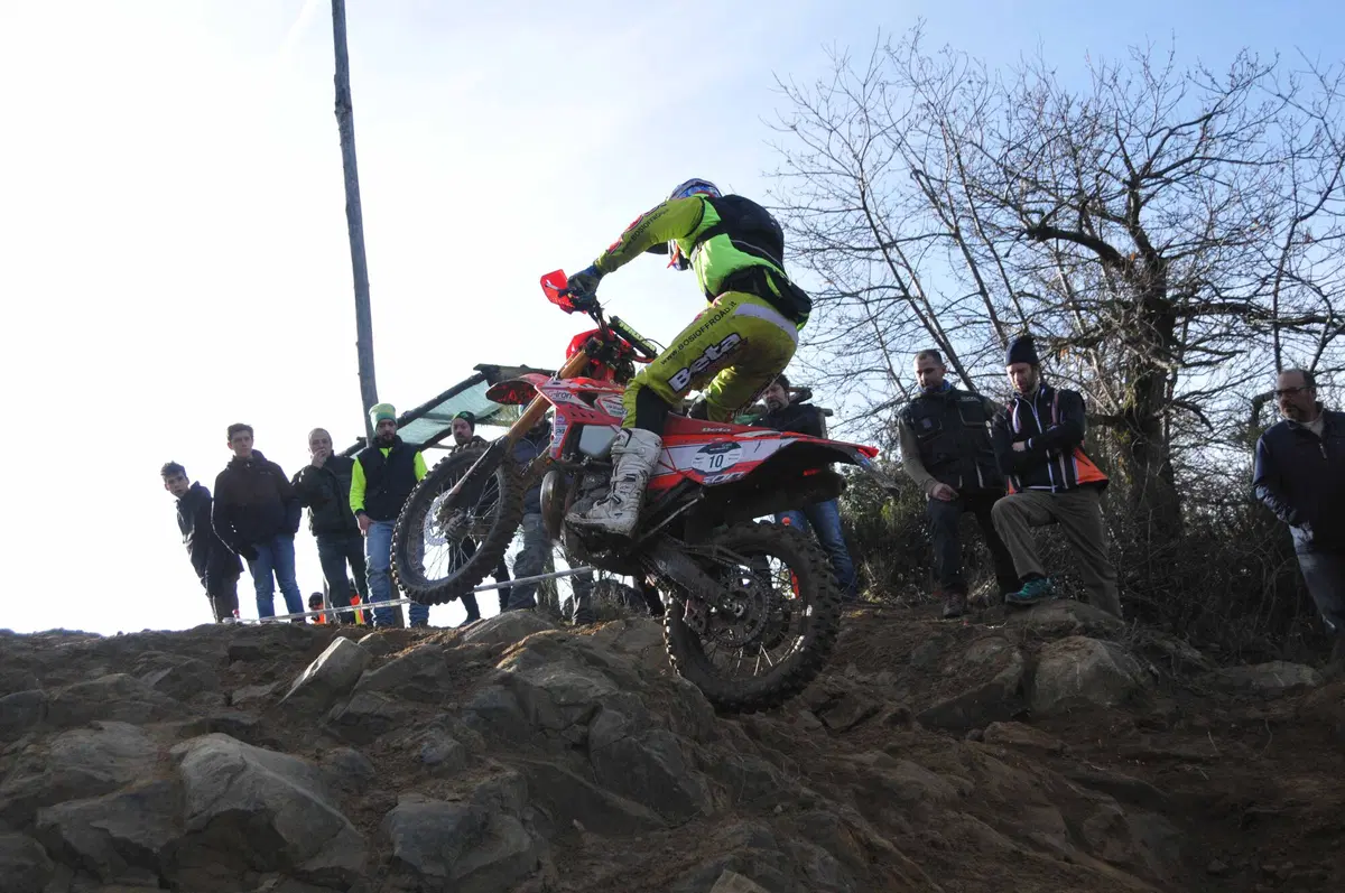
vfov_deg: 34.1
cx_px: 672
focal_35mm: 39
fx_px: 1455
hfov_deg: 49.6
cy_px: 446
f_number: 3.8
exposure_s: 1/4000
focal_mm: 26
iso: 800
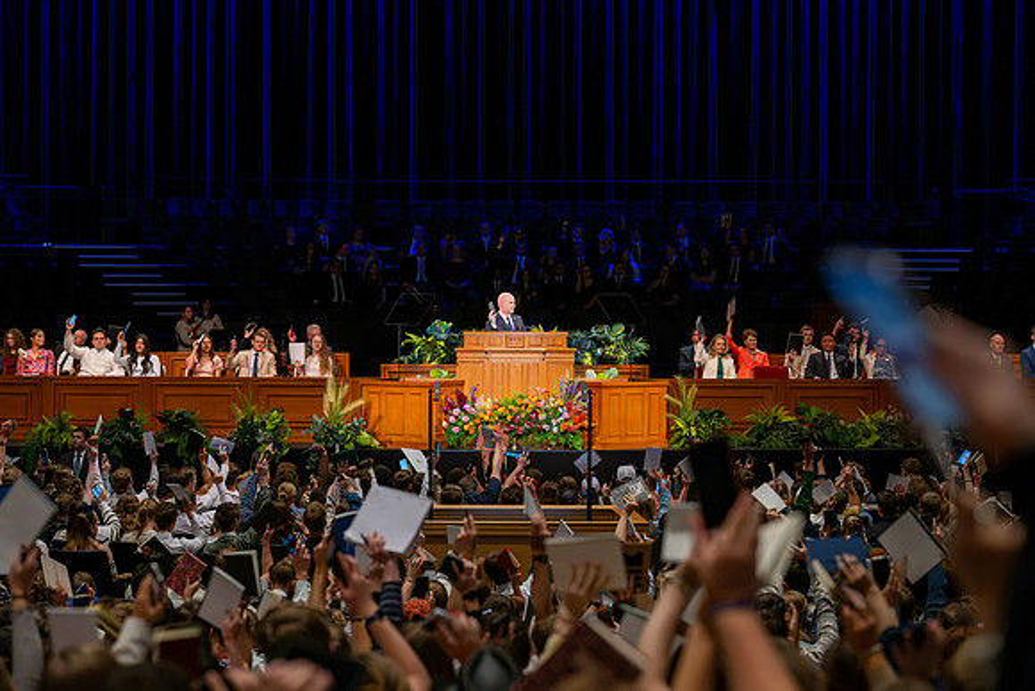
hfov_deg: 20.5
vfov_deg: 13.7
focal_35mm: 100
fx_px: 2868
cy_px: 346
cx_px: 527
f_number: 4
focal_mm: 98
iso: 1600
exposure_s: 1/320
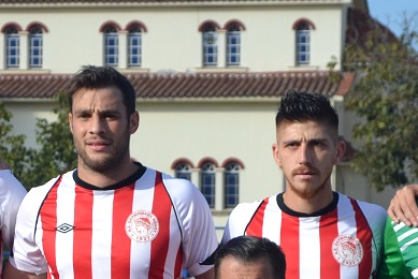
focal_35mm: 245
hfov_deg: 8.4
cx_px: 146
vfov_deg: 5.6
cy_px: 408
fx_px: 2847
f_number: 5.6
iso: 400
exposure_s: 1/1600
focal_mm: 46
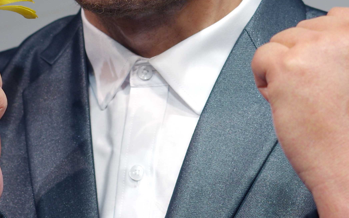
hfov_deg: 13.8
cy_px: -50
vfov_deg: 8.5
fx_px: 1446
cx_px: 192
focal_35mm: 152
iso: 200
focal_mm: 35
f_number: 3.5
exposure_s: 1/80
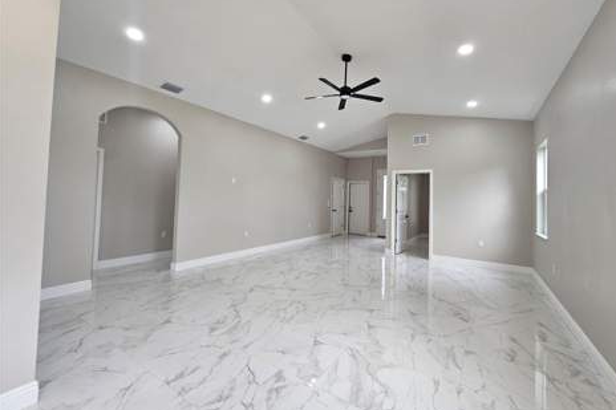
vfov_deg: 81.0
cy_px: 190
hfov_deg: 104.2
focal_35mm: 14
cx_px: 317
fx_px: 239
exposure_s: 1/60
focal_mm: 2.2
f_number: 2.2
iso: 80
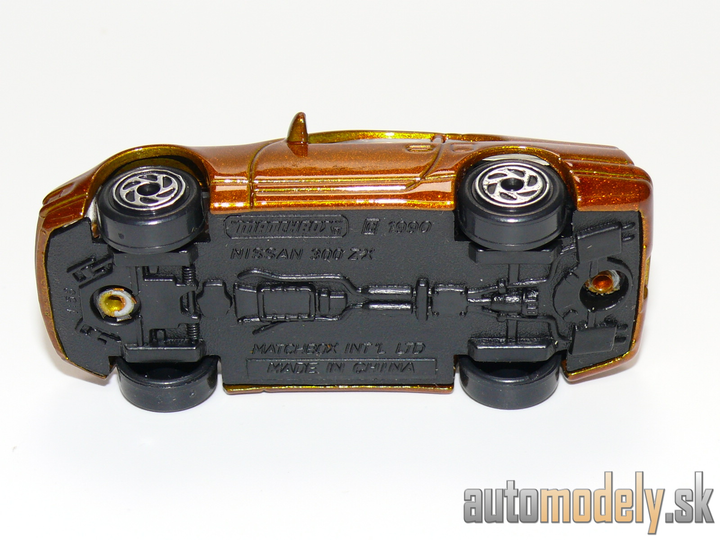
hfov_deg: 19.1
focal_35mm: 103
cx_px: 360
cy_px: 270
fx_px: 2142
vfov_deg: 14.4
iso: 100
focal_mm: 13.5
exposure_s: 1/30
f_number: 4
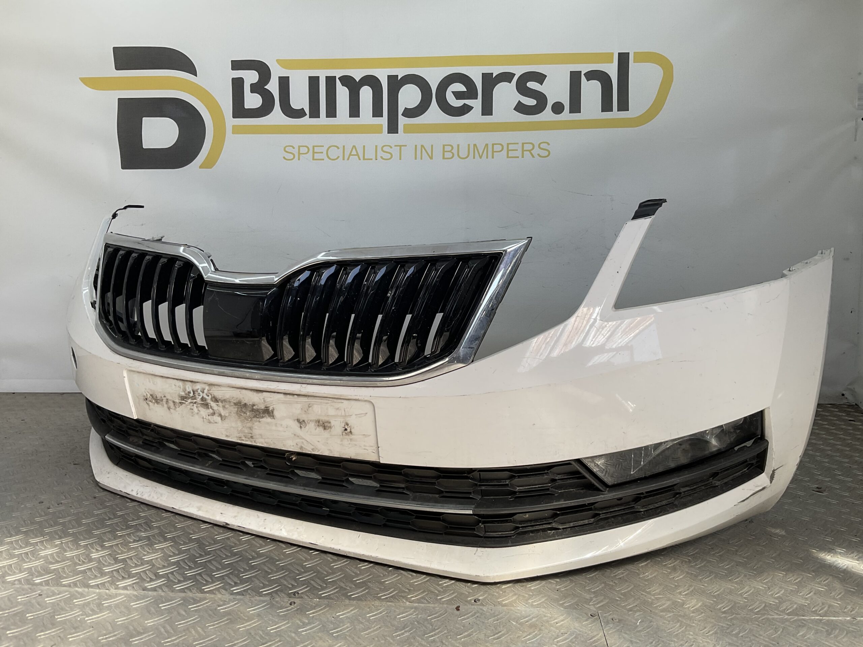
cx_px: 432
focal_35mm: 29
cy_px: 324
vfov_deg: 48.2
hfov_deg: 61.7
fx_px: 723
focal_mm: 3
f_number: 1.8
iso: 16
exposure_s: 1/442
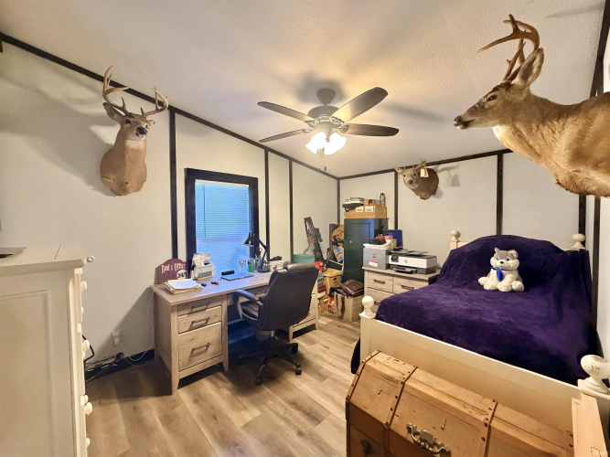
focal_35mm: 14
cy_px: 228
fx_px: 247
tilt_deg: -1.7
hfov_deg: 102.1
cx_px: 305
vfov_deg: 85.7
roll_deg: +0.6
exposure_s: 1/60
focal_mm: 2.22
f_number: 2.2
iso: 640
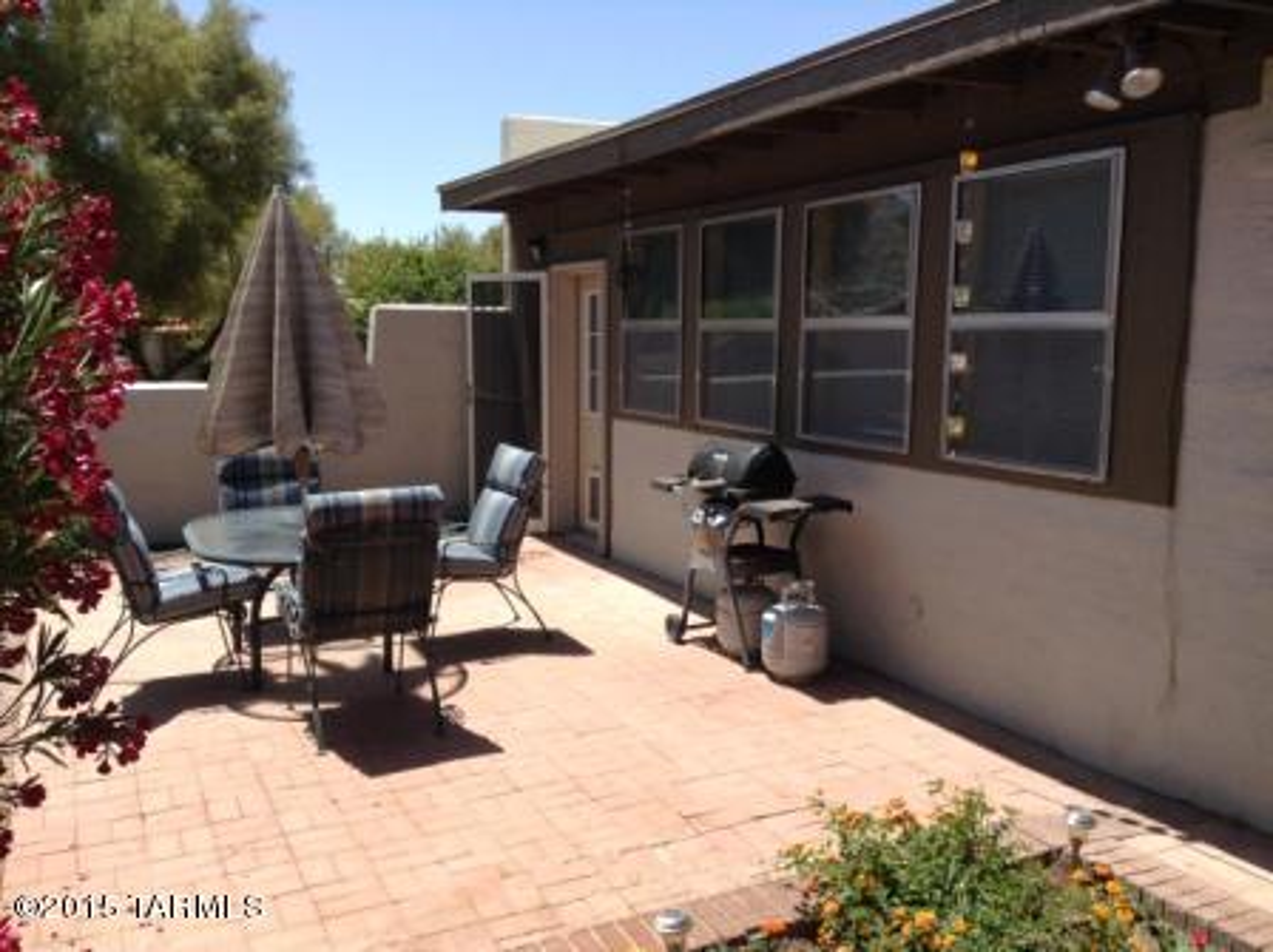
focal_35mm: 33
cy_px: 476
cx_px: 636
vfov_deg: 42.9
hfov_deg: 55.4
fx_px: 1212
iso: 25
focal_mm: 3.3
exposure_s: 1/950
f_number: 2.4
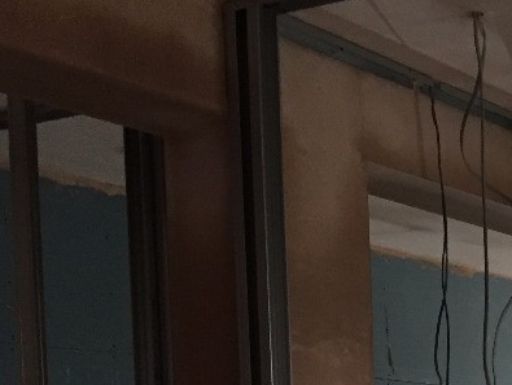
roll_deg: +0.3
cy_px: 577
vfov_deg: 15.5
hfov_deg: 19.7
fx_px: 1303
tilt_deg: -4.4
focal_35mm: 88
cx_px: 739
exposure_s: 1/33
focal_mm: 4.15
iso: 200
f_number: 2.2
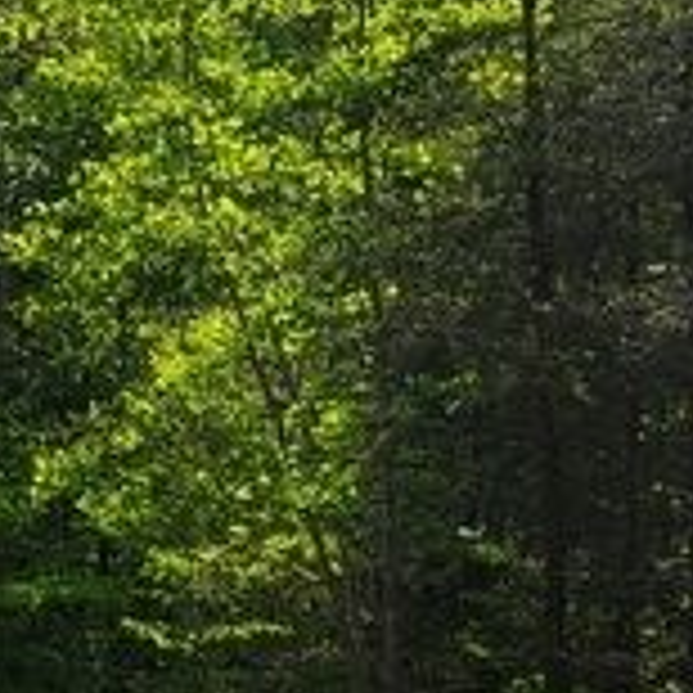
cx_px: -400
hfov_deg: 13.6
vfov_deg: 14.6
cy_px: 230
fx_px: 2695
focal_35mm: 119
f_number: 1.8
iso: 40
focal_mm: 5.4
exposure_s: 1/2436
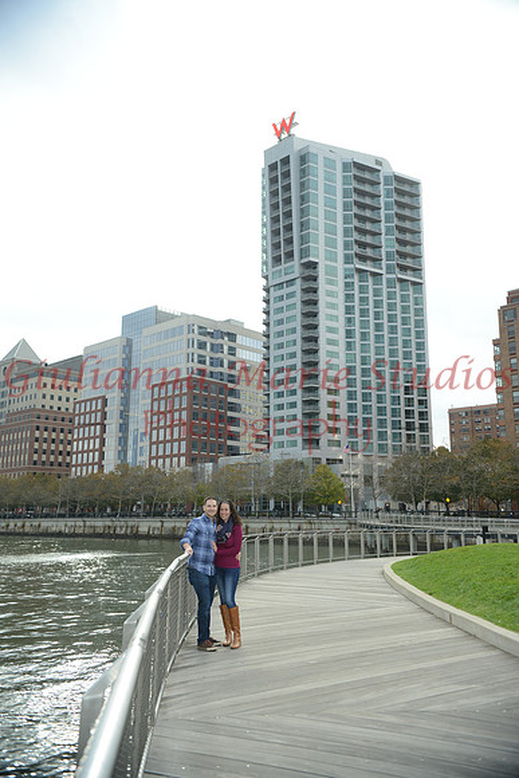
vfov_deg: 60.3
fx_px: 670
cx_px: 260
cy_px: 389
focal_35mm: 31
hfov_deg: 42.3
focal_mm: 31
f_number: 5.6
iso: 250
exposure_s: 1/250
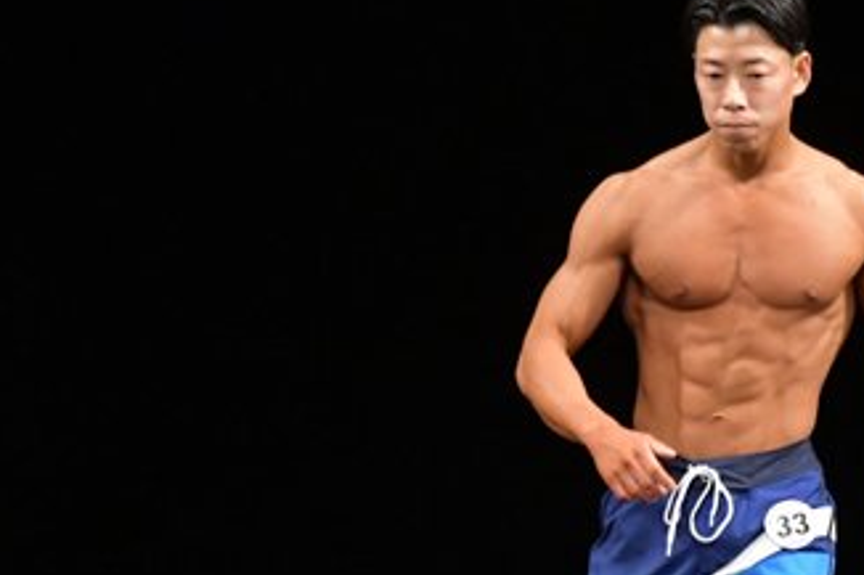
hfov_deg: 2.9
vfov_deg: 1.9
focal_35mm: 713
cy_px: 514
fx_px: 17103
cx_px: 786
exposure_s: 1/400
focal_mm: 200
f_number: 5.6
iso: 3200
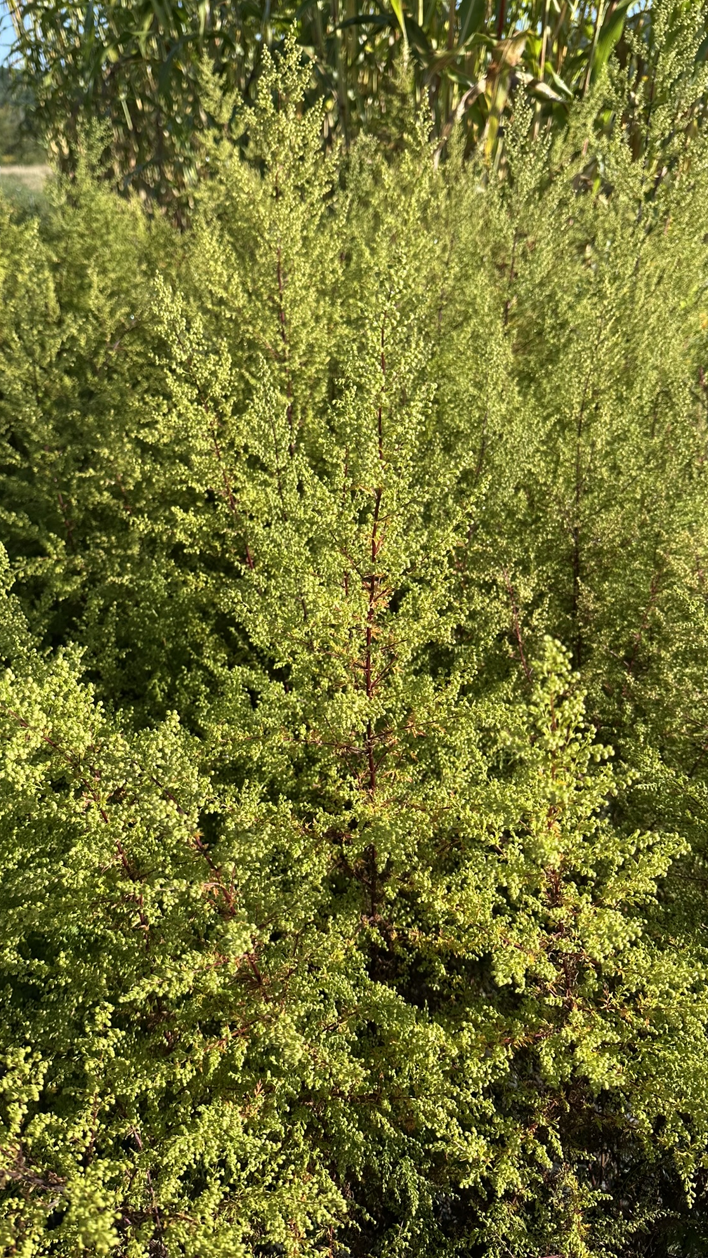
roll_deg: +2.2
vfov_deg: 69.8
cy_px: 616
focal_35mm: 27
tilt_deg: -27.6
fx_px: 901
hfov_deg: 42.7
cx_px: 286
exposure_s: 1/1692
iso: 80
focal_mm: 6.86
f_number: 1.78
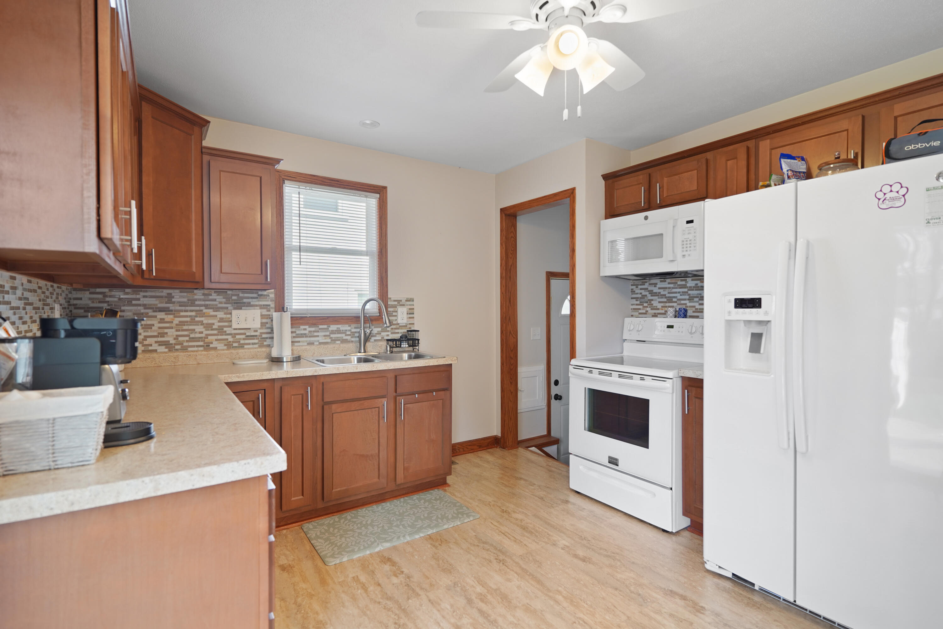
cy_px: 314
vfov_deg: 70.4
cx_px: 472
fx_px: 445
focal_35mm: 17
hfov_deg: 93.3
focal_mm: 17
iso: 400
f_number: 2.8
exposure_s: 1/13
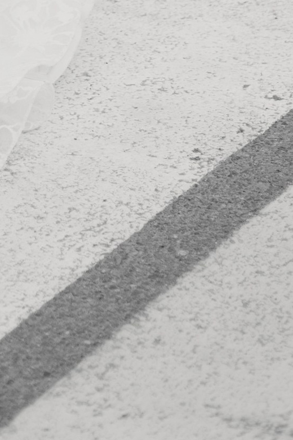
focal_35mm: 246
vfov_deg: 7.8
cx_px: -139
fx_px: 3008
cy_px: -604
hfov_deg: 5.5
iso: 160
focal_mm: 50
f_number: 2
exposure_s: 1/640
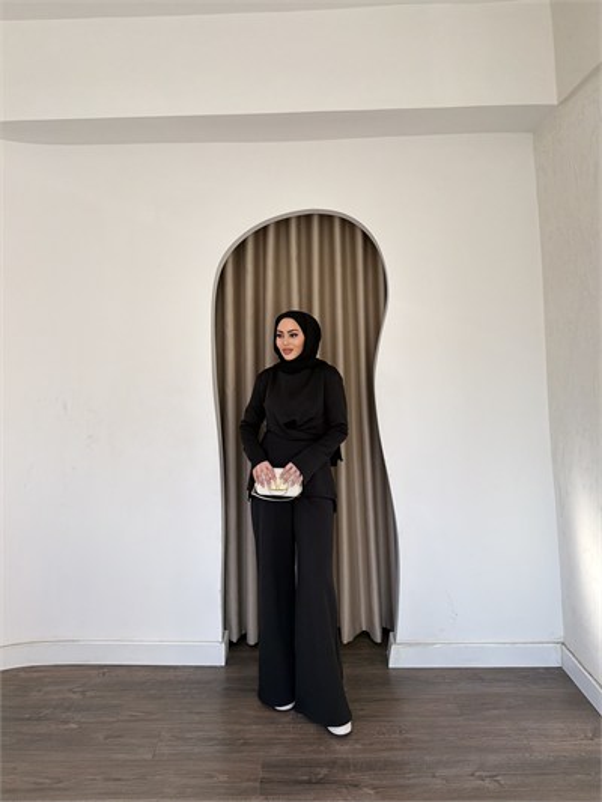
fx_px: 556
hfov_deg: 56.8
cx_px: 301
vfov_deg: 71.6
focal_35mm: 24
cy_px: 401
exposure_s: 1/1314
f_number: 1.78
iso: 320
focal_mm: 6.76
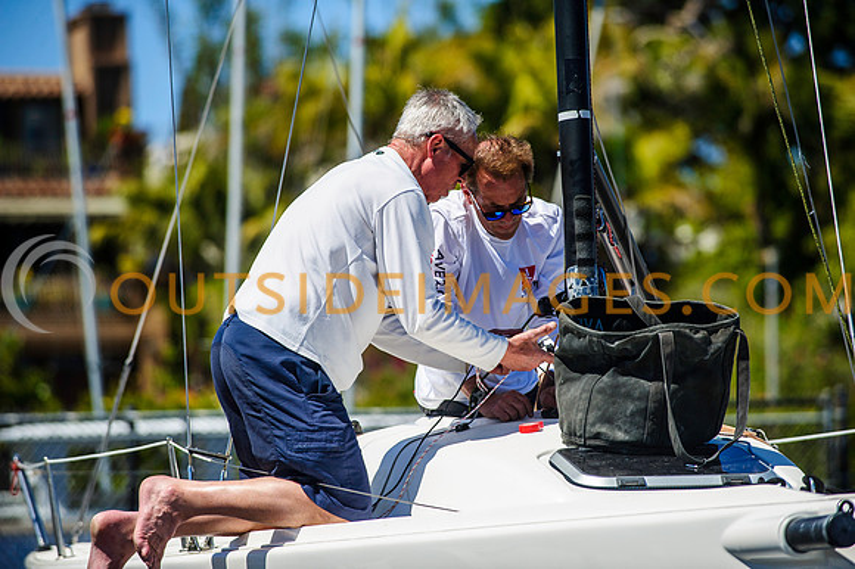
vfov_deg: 6.9
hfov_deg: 10.3
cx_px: 428
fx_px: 4747
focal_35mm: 200
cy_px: 284
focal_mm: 200
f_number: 4
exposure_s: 1/4000
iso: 320
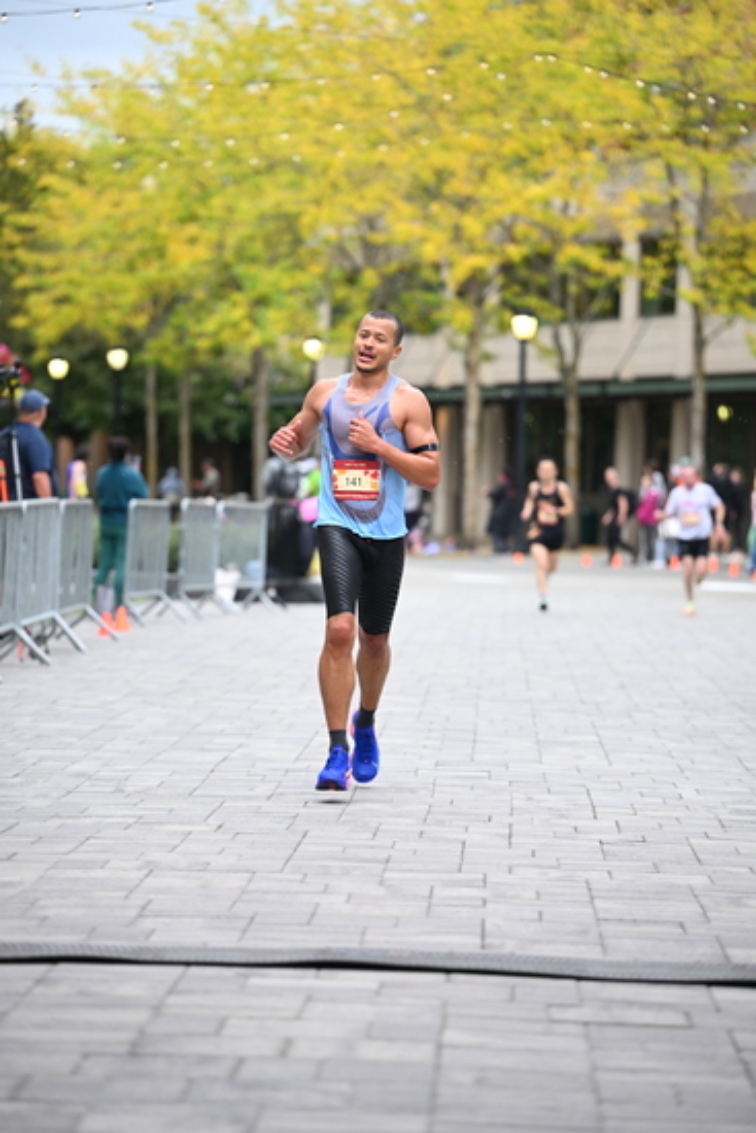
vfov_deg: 14.6
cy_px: 566
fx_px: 4407
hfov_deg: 9.8
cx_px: 378
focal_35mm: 140
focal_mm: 140
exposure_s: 1/1250
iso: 1250
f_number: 2.8
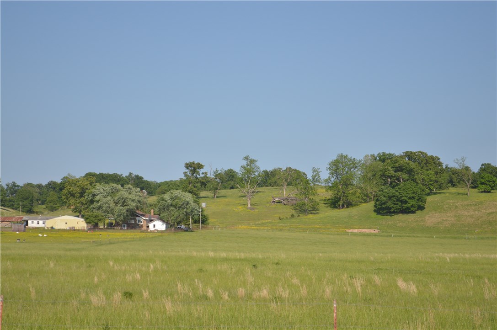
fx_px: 1138
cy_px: 165
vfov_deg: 16.5
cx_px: 248
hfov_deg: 24.6
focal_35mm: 82
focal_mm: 55
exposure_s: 1/1000
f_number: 5.6
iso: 200
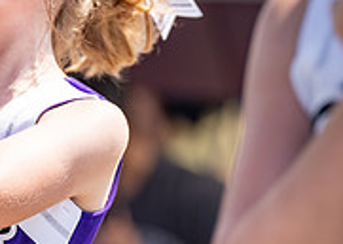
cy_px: 29
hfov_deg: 4.2
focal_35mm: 478
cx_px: -19
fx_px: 4653
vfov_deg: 3.0
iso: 160
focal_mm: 138
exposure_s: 1/2500
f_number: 2.8
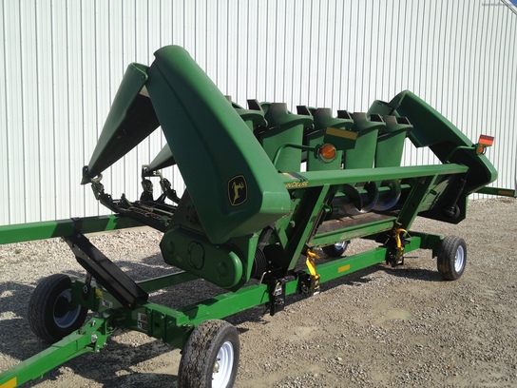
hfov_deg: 52.6
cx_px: 258
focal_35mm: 35
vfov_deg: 40.7
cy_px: 194
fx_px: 523
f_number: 2.4
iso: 50
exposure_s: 1/2513
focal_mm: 4.28
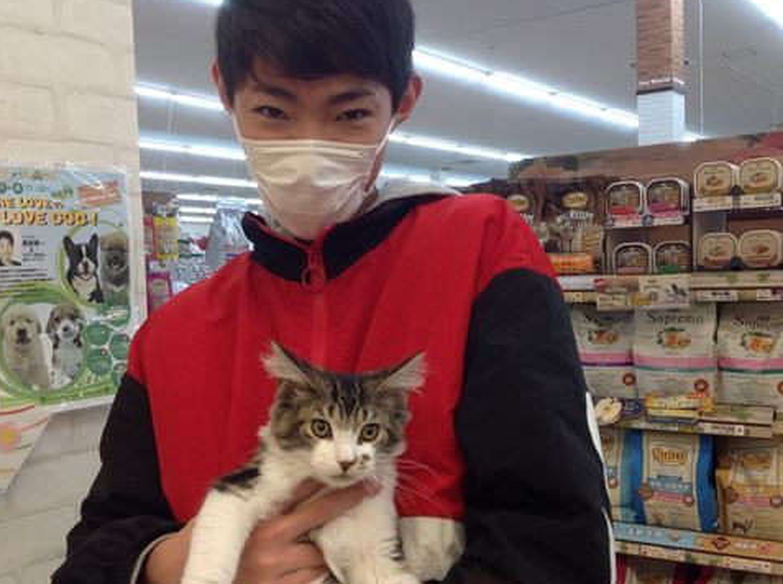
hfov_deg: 43.0
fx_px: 994
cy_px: 305
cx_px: 409
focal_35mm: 44
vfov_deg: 32.8
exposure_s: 1/40
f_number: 2.4
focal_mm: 4.28
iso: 50
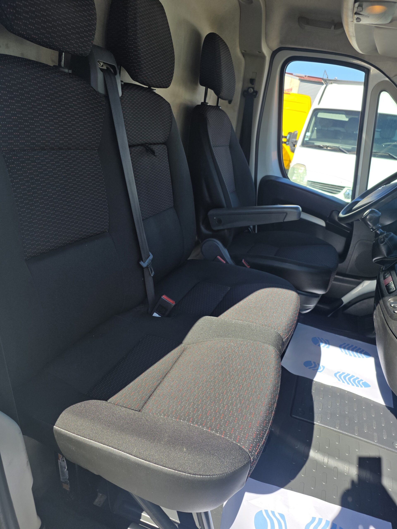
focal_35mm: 23
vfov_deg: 73.9
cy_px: 264
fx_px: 352
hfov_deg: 58.9
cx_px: 198
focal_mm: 6.25
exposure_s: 1/2551
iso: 80
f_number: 1.7
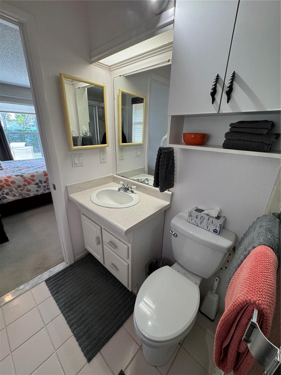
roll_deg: -1.5
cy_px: 188
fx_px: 152
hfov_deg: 85.7
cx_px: 140
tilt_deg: -20.8
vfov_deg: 102.1
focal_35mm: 14
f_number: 2.2
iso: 125
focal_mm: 2.22
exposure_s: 1/120
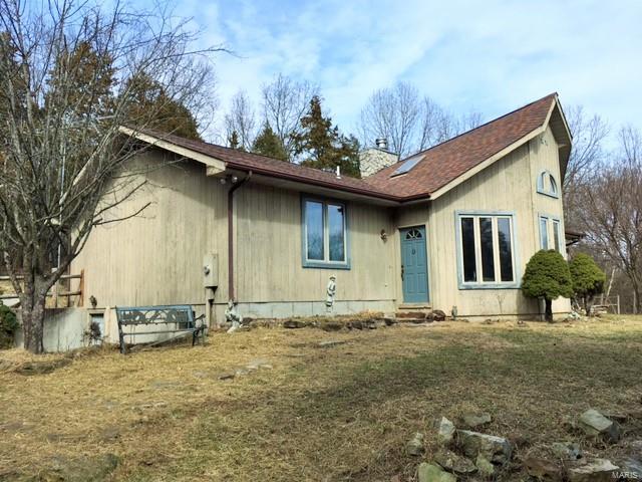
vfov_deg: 48.2
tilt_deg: +6.1
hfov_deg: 61.7
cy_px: 241
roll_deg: +1.1
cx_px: 321
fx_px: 538
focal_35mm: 29
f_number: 2.2
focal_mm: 4.15
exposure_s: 1/1637
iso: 25
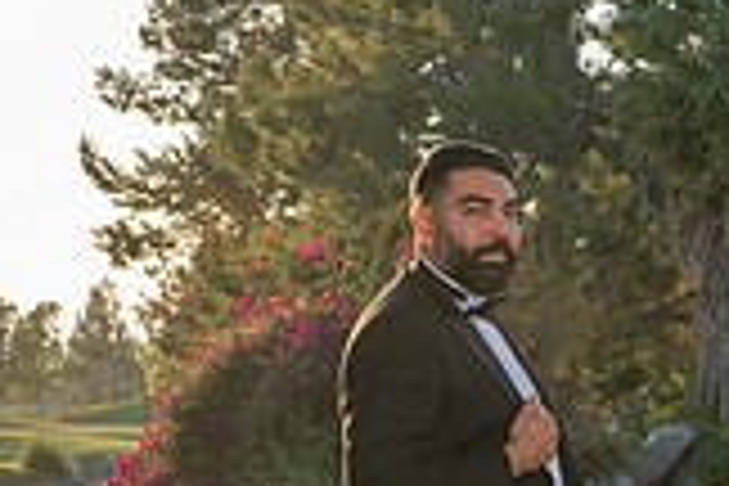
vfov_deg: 12.1
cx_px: 1090
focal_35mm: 112
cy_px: 515
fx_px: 2268
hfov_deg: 16.6
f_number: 6.3
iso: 200
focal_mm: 24
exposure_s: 1/250
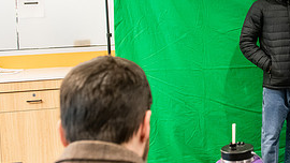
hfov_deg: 31.2
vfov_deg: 18.8
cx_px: 281
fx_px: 485
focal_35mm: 63
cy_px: 19
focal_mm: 28
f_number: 3.5
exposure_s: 1/160
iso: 3200
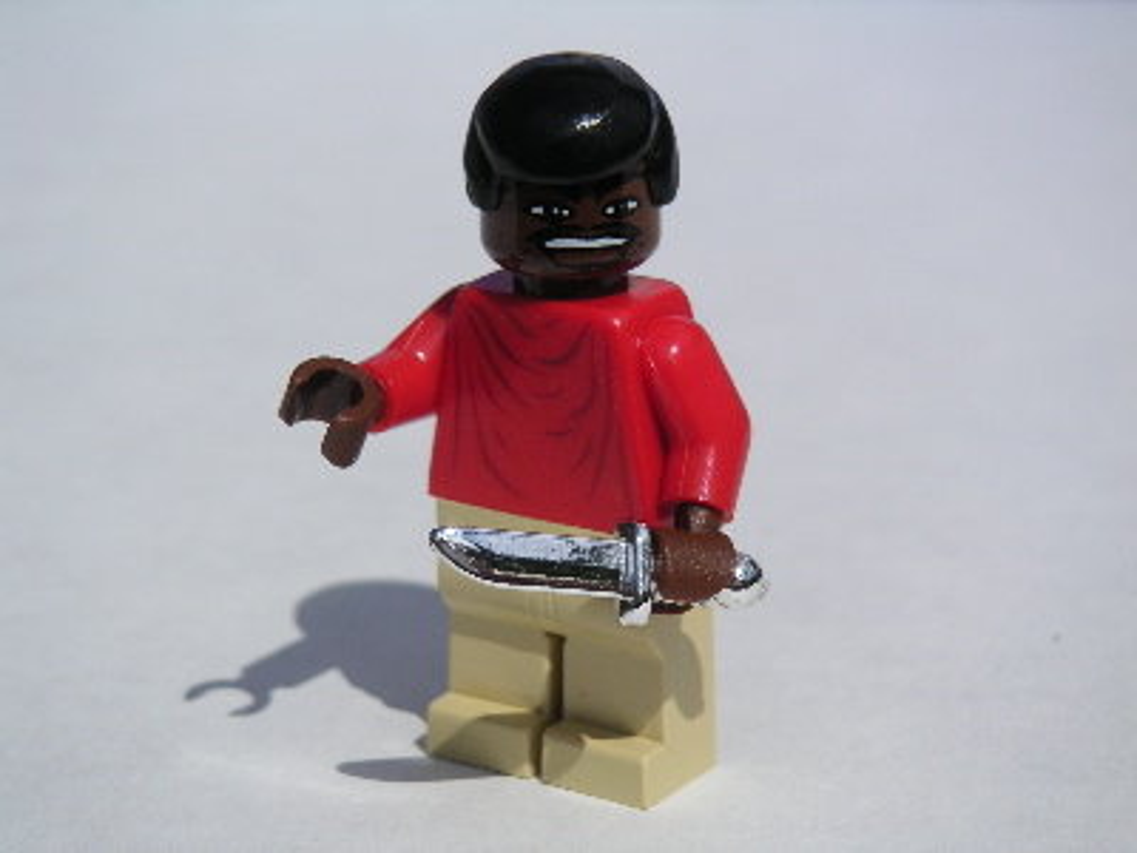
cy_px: 426
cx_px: 568
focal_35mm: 111
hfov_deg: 17.7
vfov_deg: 13.3
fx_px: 3646
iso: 50
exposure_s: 1/350
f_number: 8
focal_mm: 17.1
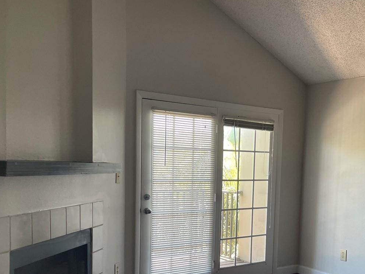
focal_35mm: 42
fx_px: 443
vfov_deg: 33.7
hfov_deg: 44.0
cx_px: 250
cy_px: 205
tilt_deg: -4.7
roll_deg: -1.1
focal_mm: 4.2
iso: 100
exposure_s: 1/121
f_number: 1.6
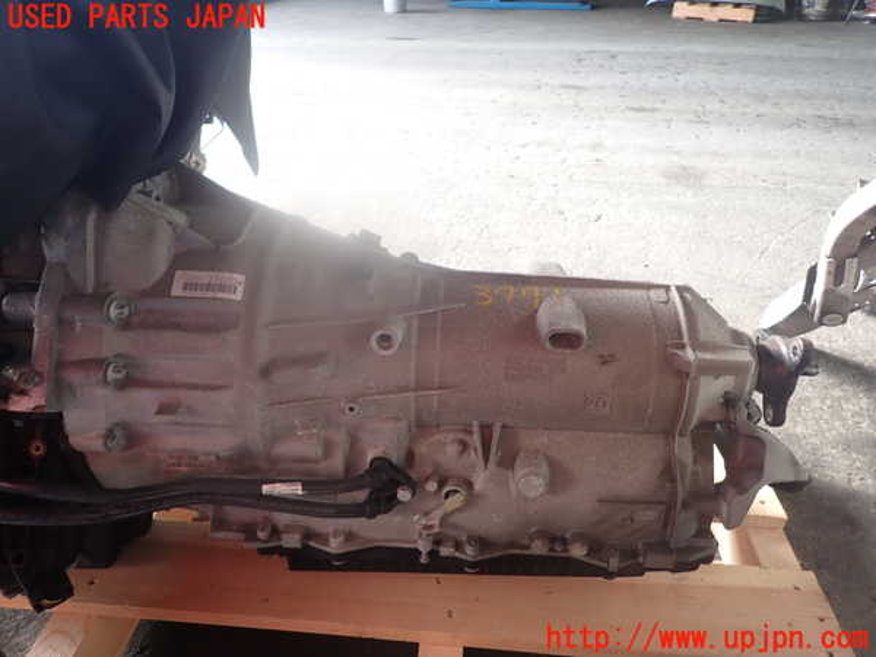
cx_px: 438
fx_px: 633
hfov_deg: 69.4
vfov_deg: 54.9
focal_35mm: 25
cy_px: 328
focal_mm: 4.5
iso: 125
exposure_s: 1/60
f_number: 2
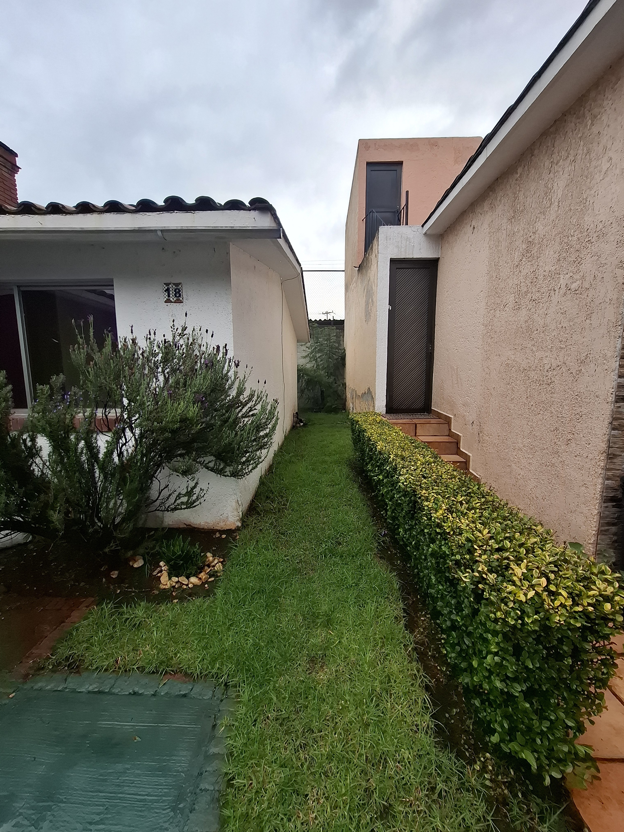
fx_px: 312
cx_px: 312
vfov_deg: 106.2
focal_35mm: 13
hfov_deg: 89.9
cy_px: 416
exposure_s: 1/218
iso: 40
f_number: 2.2
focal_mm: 1.74
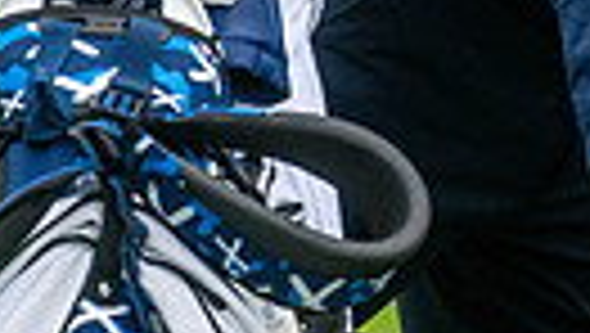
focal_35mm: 1394
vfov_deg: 0.9
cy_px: -407
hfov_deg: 1.5
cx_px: 959
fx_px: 21831
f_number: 4
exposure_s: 1/400
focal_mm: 300
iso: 1000
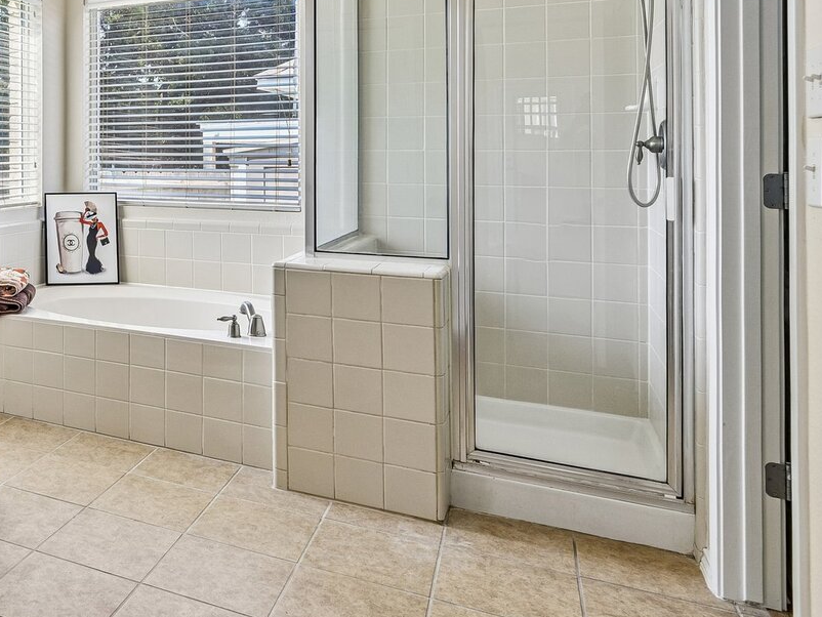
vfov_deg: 41.8
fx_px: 784
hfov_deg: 47.0
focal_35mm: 33
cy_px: 161
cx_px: 16
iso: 400
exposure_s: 1/25
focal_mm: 17
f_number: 8
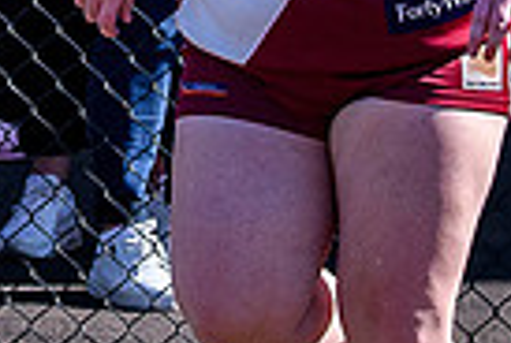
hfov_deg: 2.4
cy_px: -199
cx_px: 18
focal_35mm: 842
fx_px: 11978
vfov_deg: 1.6
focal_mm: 70
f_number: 5.6
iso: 560
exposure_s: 1/1600
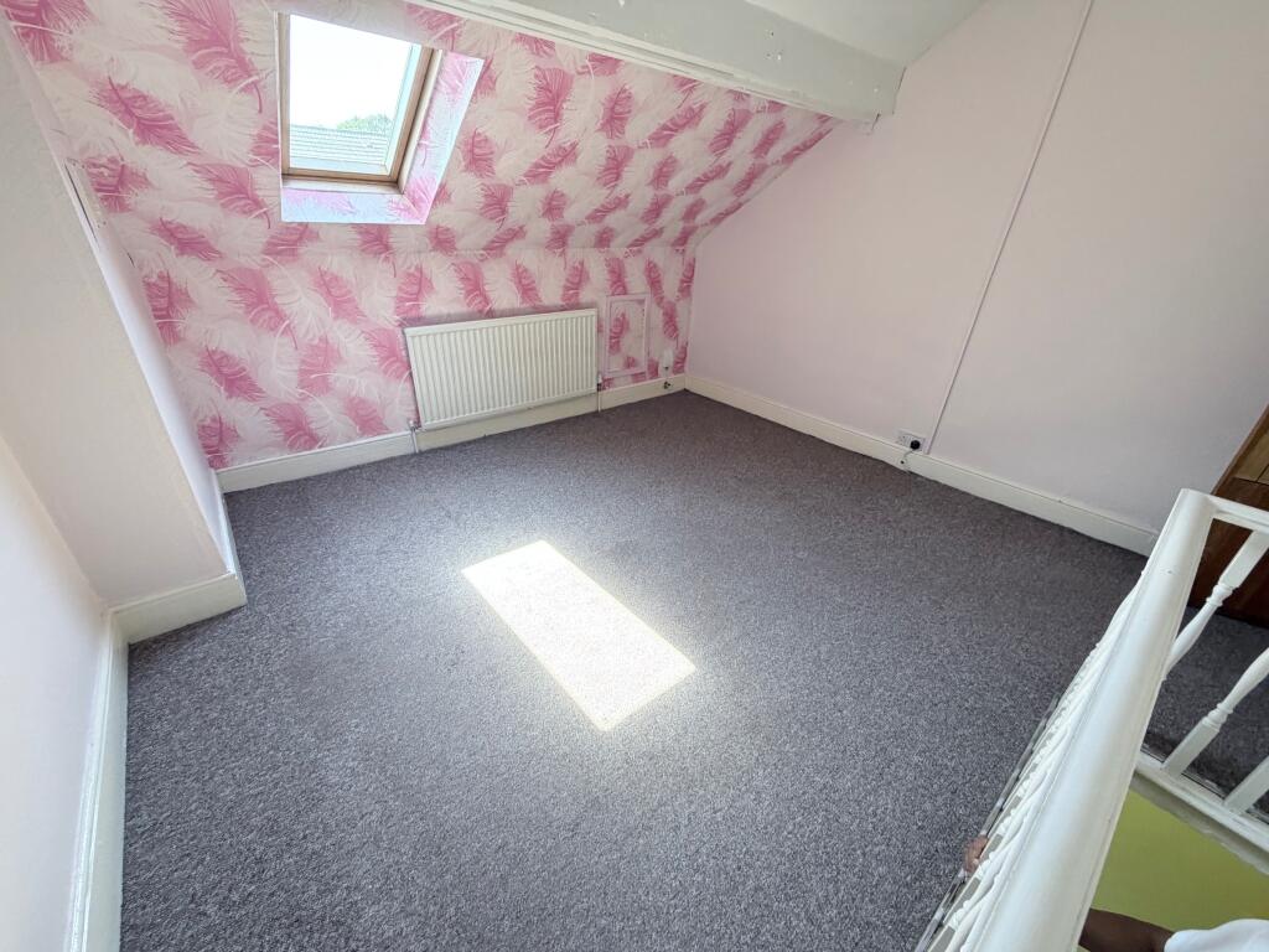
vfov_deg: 85.7
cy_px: 476
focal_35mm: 14
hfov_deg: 102.1
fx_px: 513
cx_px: 634
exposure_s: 1/121
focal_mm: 2.22
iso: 200
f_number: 2.2
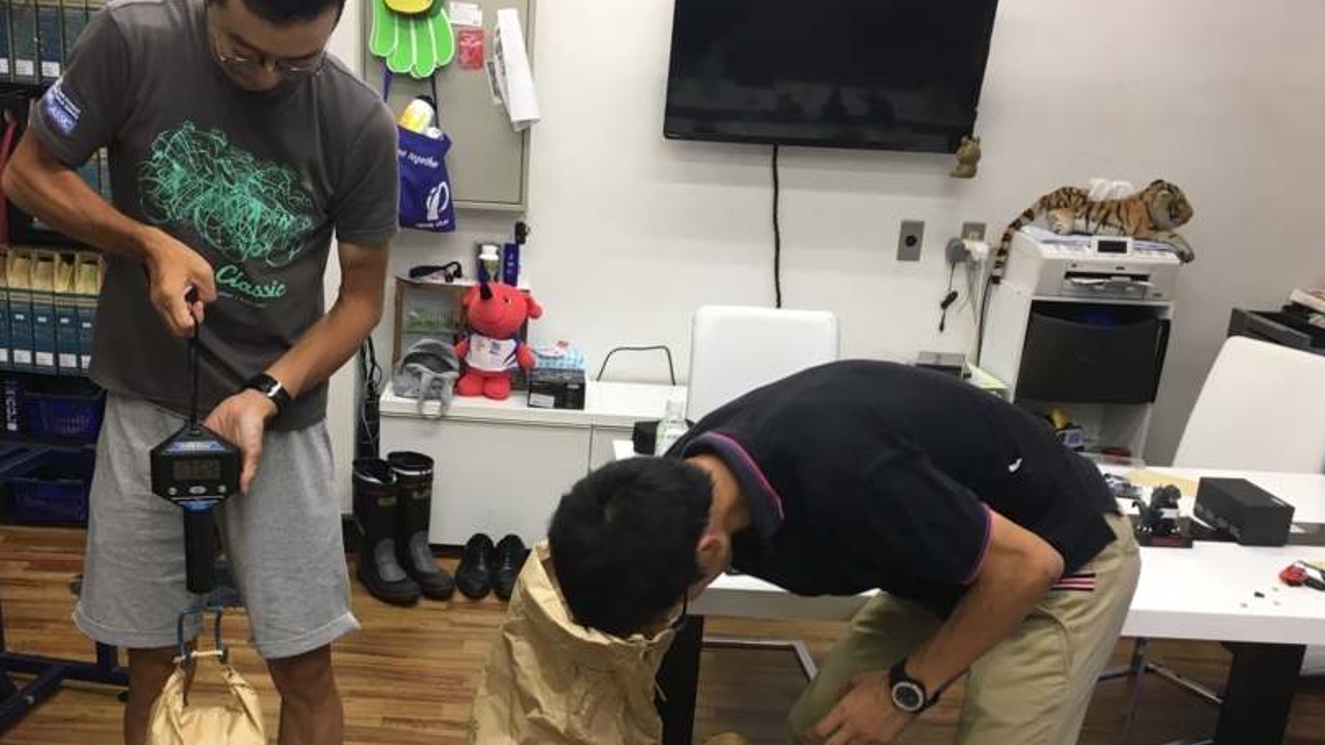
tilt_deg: -18.7
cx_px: 550
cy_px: 549
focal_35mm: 40
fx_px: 1405
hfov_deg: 50.3
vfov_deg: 29.3
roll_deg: -2.1
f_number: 2.2
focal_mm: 4.15
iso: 40
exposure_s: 1/33
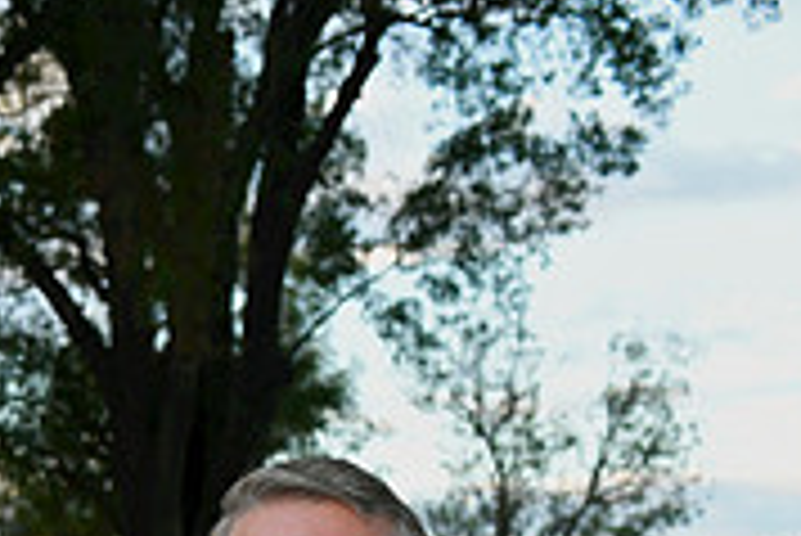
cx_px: -392
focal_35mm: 101
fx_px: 2249
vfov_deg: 12.7
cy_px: 863
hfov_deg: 18.1
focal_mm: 31
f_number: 4.5
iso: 500
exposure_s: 1/125
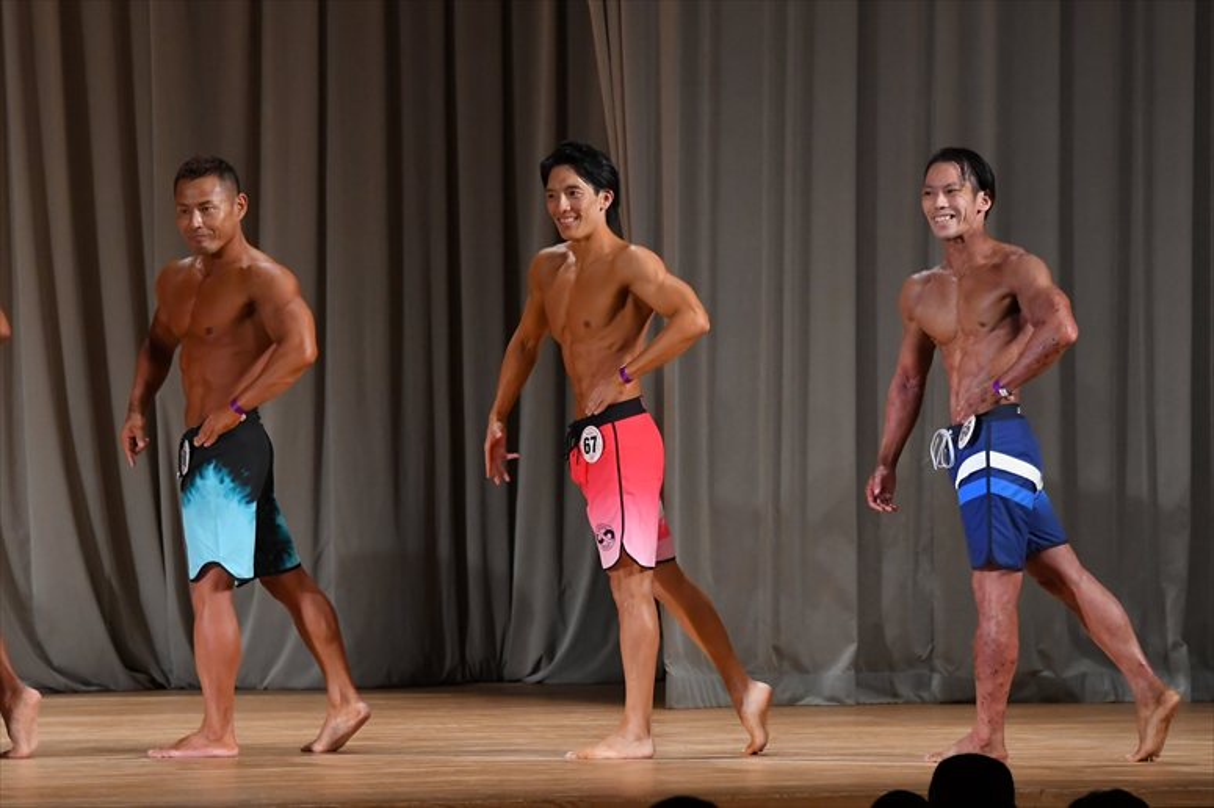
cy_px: 404
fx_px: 7584
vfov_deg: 6.1
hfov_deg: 9.2
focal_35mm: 225
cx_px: 607
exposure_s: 1/400
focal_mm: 150
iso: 3200
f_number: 5.6
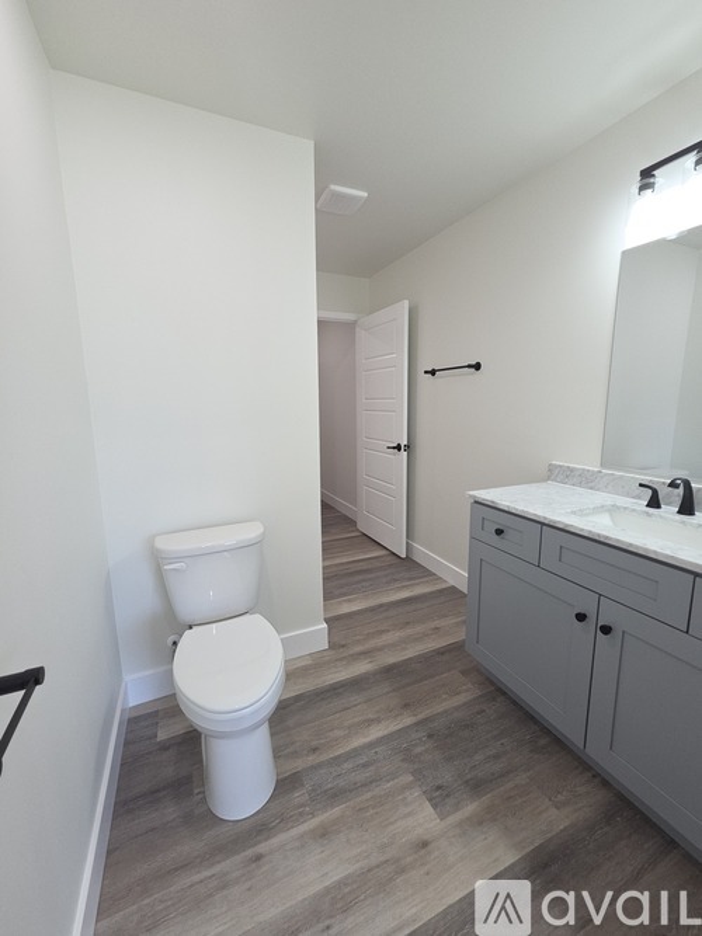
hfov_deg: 89.9
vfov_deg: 106.2
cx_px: 351
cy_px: 468
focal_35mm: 13
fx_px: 352
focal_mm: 2.2
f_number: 2.2
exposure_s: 1/60
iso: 64
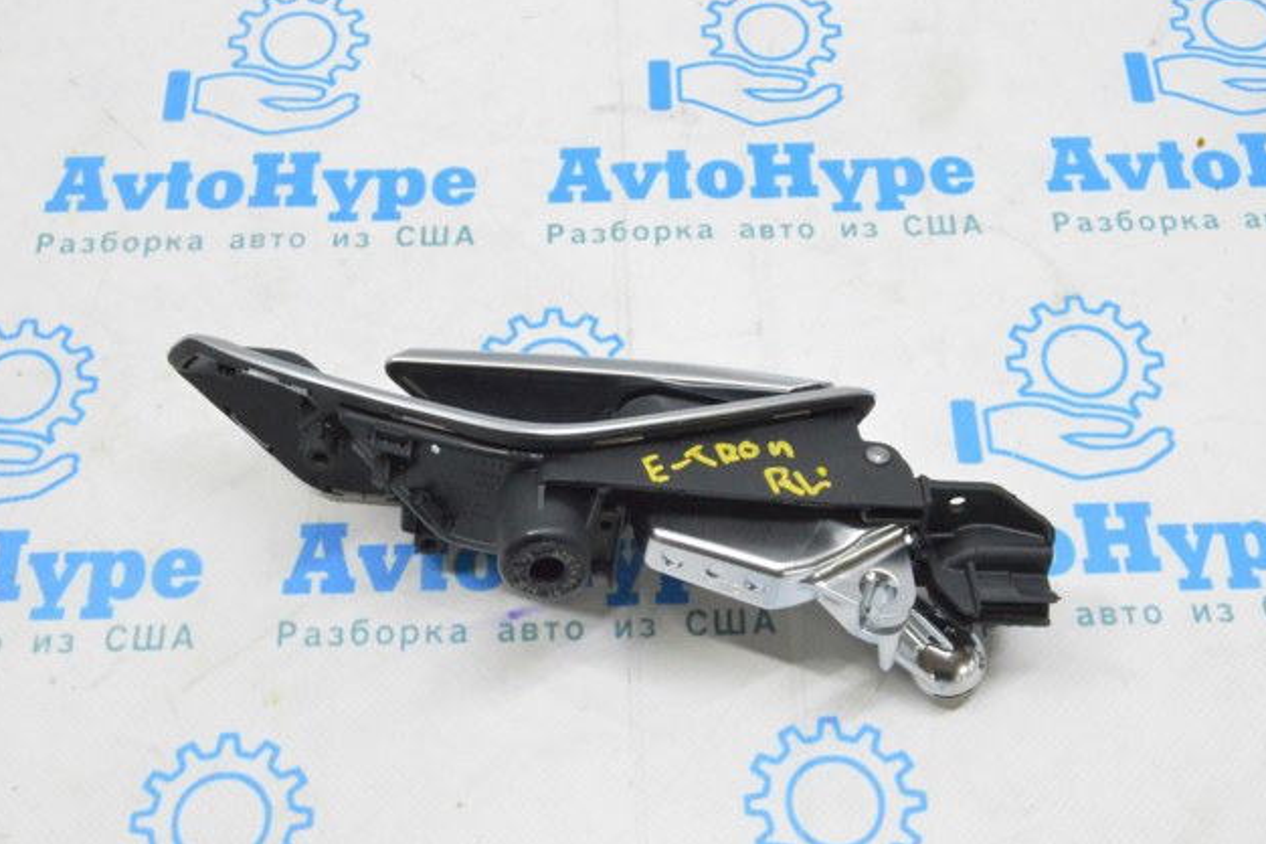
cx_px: 635
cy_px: 418
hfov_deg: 41.5
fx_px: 1670
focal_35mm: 48
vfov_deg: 28.3
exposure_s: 1/15
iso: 6400
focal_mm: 31
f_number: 20
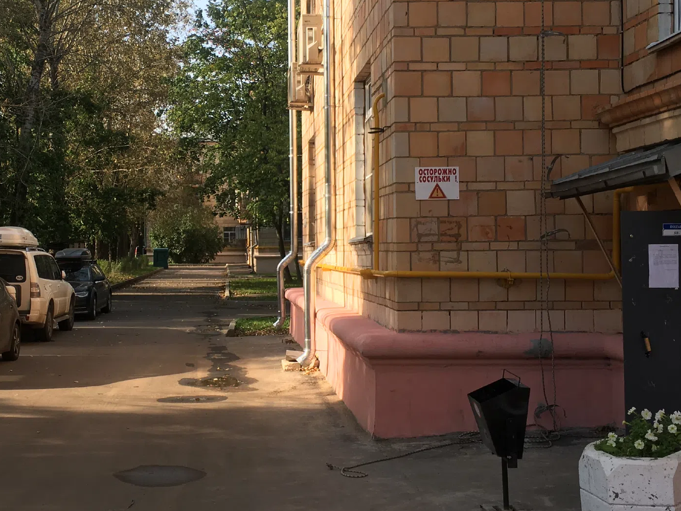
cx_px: 241
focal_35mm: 50
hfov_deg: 37.9
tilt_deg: +2.7
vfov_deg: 29.1
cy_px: 245
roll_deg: +0.4
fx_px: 984
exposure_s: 1/368
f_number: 2.2
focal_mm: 4.15
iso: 25
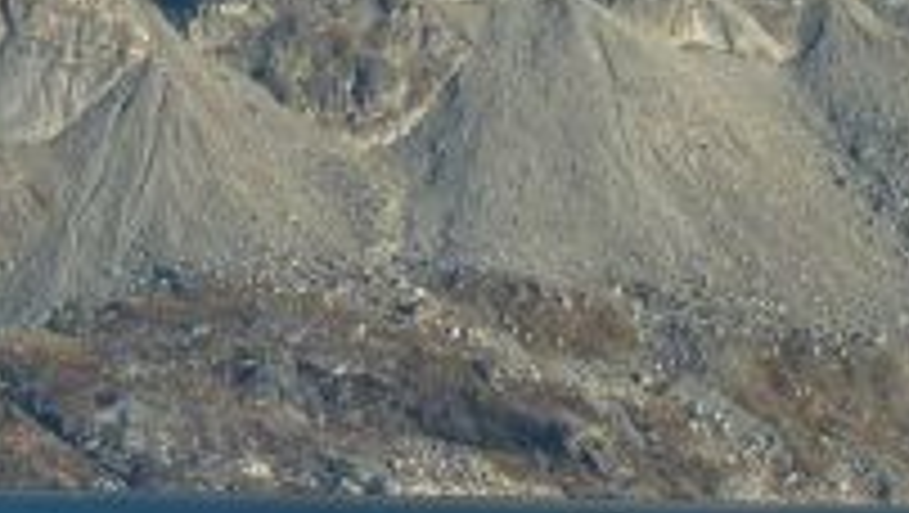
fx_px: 5717
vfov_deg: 5.0
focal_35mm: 237
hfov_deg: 9.0
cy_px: -626
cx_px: -230
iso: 80
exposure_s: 1/500
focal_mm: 9.1
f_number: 4.5
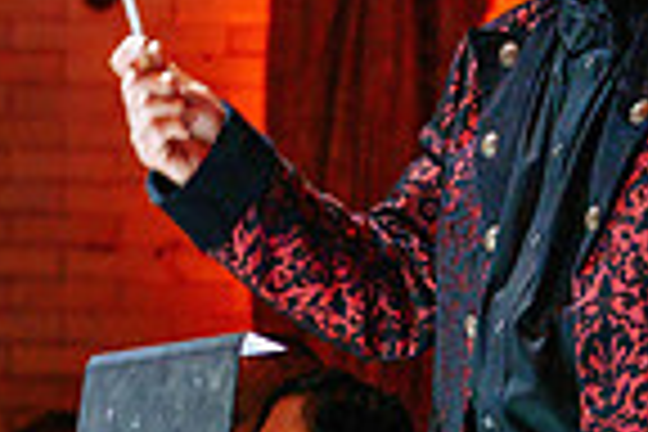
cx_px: -315
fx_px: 5058
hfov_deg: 7.2
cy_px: 20
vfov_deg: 4.9
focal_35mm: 281
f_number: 2.8
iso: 1000
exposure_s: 1/160
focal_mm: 70
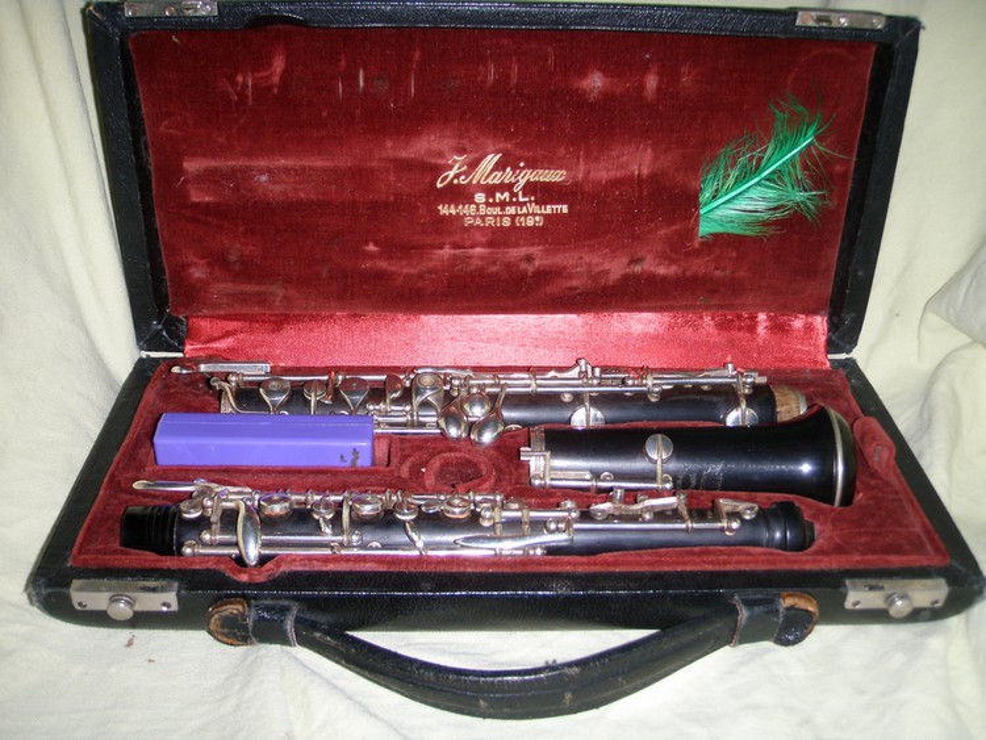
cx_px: 493
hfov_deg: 49.0
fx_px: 1083
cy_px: 370
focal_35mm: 38
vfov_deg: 37.7
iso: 100
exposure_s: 1/30
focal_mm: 6.7
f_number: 3.5
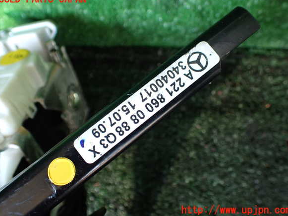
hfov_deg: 58.4
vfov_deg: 45.4
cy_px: 105
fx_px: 258
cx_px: 145
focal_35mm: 31
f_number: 2.3
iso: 400
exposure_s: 1/125
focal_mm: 5.4
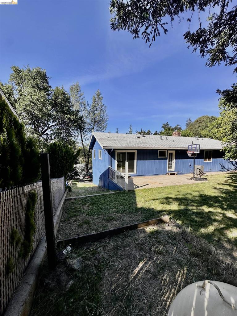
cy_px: 158
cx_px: 118
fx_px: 128
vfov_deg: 102.1
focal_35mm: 14
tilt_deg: -2.4
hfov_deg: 85.7
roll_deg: -0.8
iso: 50
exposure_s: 1/1453
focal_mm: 2.22
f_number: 2.2
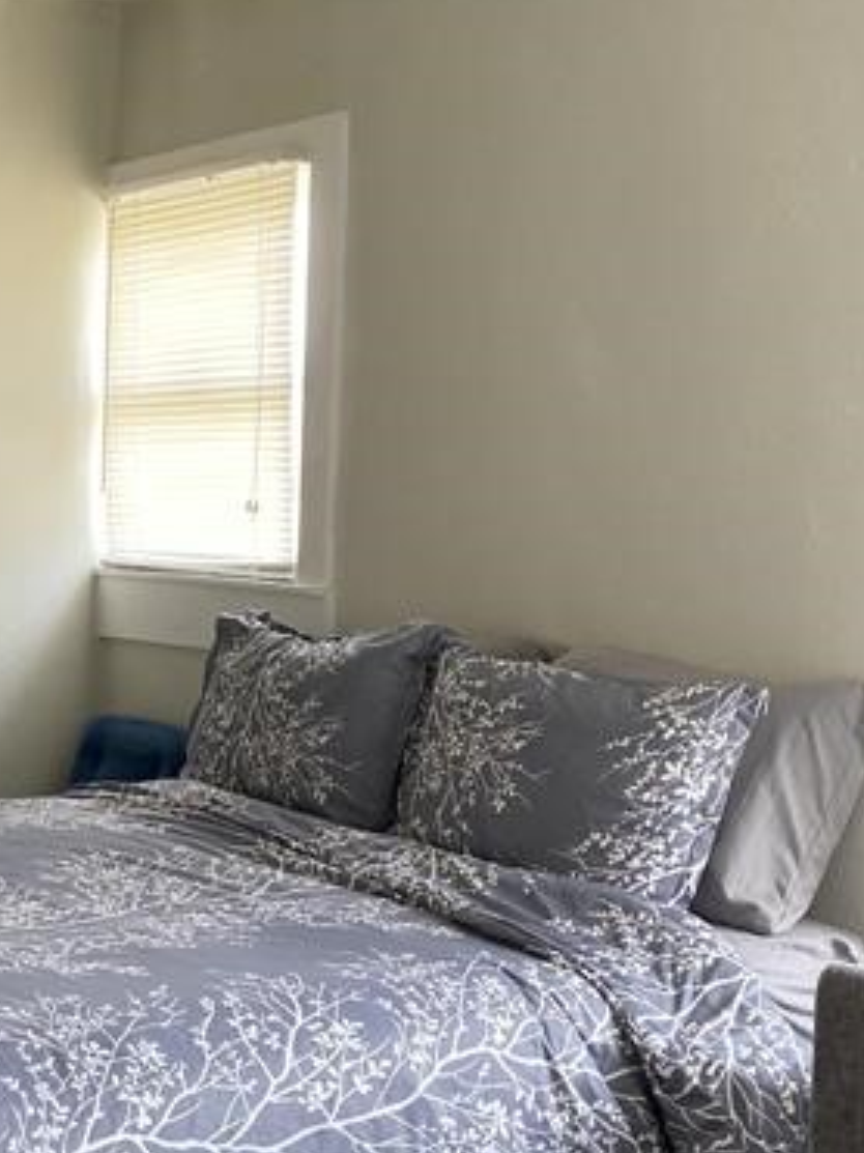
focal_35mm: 58
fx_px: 1931
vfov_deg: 32.8
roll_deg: -2.7
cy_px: 824
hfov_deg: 24.7
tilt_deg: -8.1
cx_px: 149
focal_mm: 3.99
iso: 80
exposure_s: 1/62
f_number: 1.8
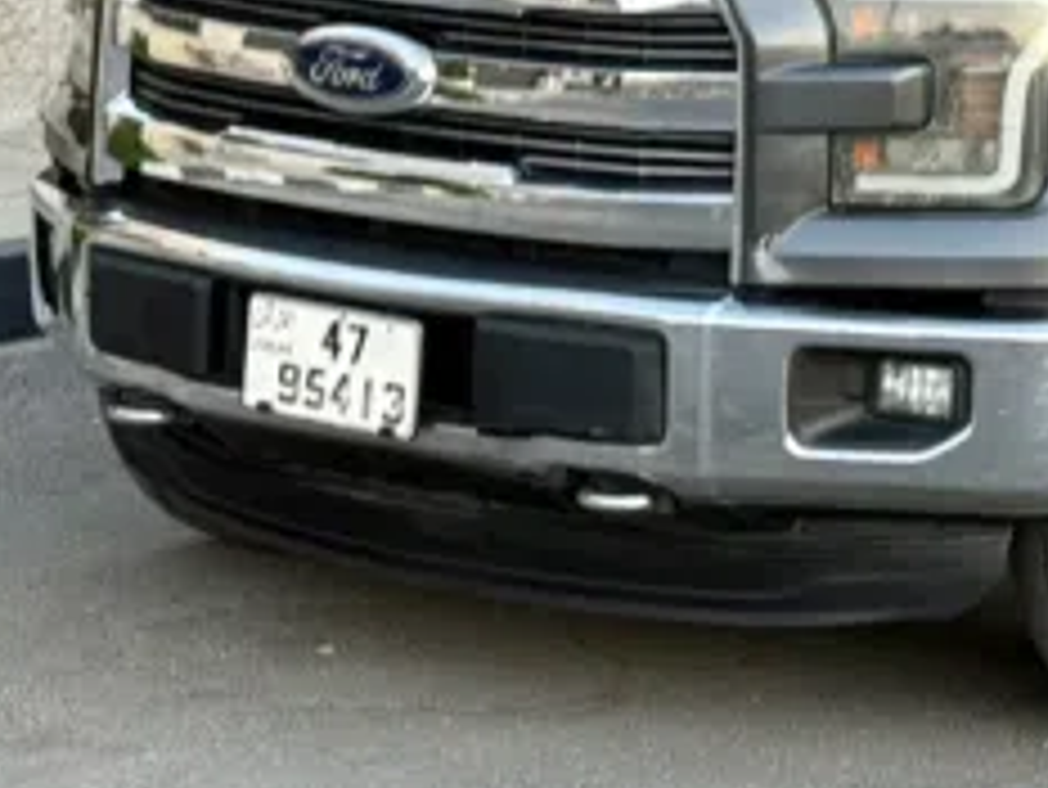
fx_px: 3998
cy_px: -189
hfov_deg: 14.5
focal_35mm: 132
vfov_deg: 11.0
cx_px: 1250
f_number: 1.78
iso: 250
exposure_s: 1/60
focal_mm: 6.76
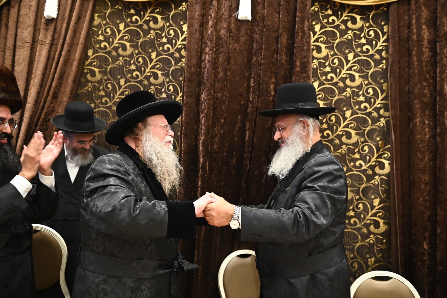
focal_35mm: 32
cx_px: 224
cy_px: 149
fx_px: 397
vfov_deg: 41.1
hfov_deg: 58.7
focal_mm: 32
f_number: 3.2
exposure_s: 1/200
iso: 2500
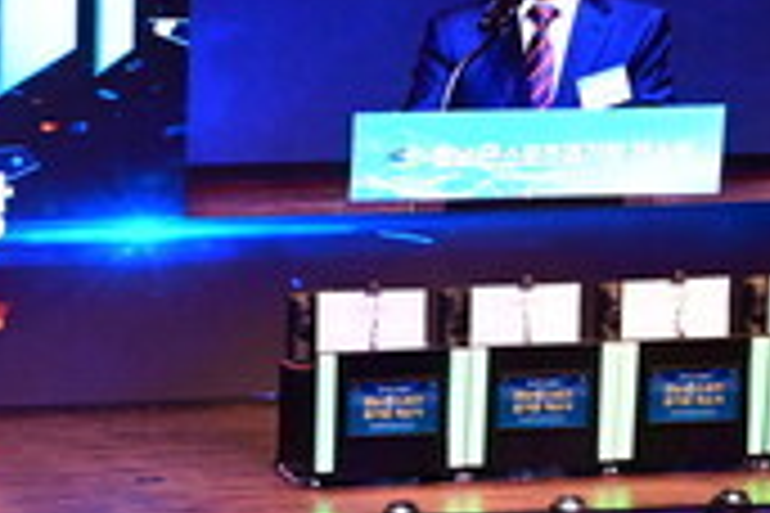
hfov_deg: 14.1
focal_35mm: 140
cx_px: -212
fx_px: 2994
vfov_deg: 9.6
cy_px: 657
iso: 6400
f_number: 9
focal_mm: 40
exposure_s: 1/250
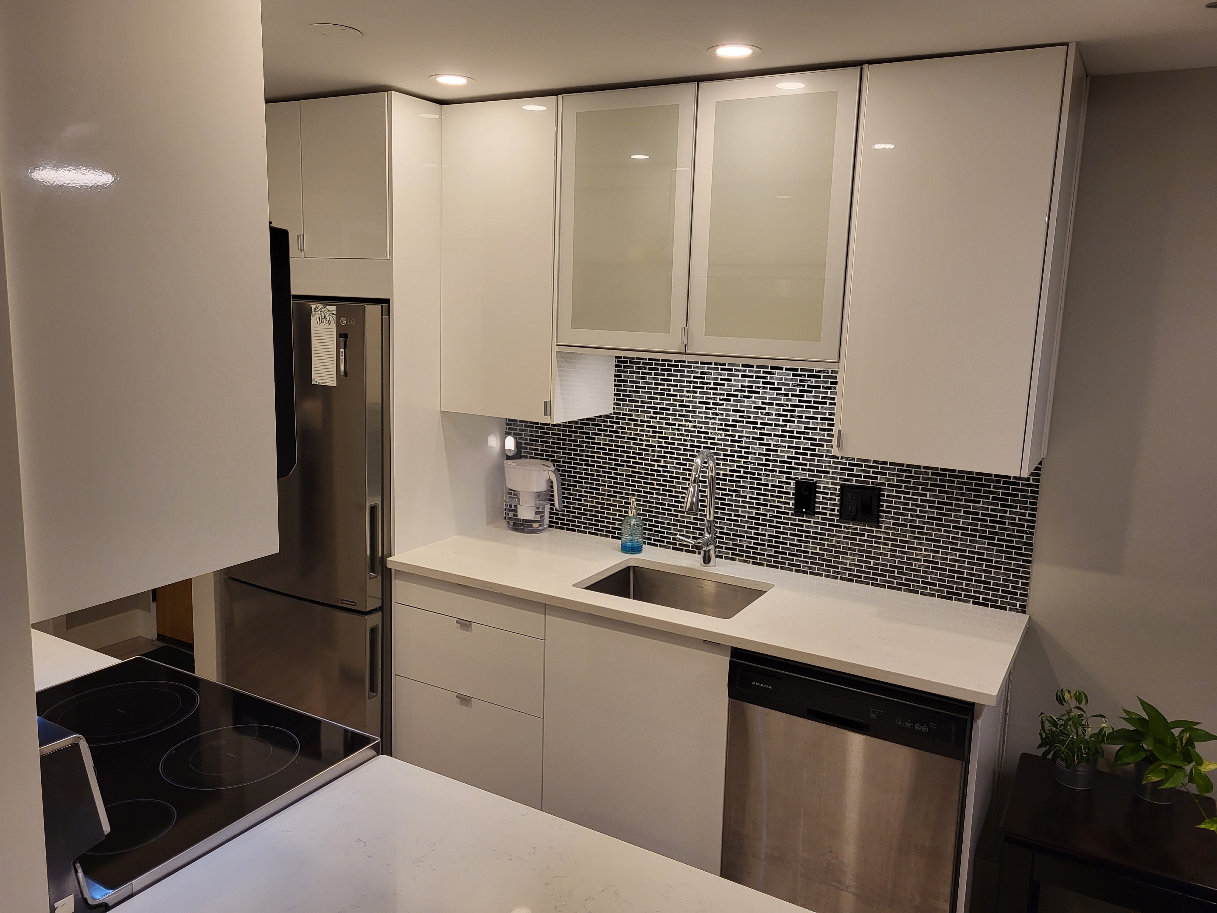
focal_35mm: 26
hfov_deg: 67.3
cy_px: 456
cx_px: 608
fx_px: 914
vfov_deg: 53.1
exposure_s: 1/120
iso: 160
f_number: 1.8
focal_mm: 5.4
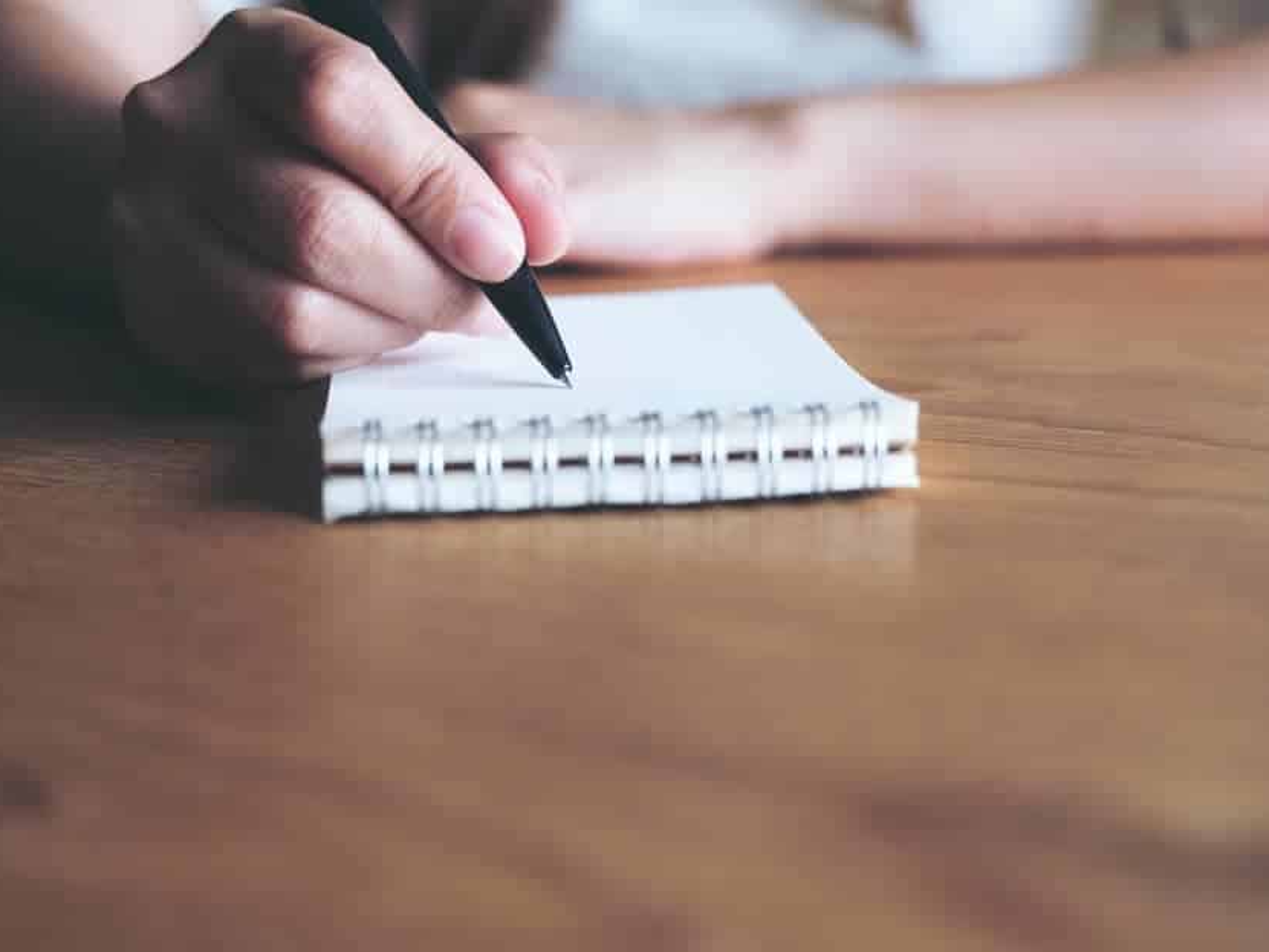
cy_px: 482
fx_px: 2017
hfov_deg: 34.9
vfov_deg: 26.6
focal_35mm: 55
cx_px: 570
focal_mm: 33.2
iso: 200
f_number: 2.8
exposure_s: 1/180
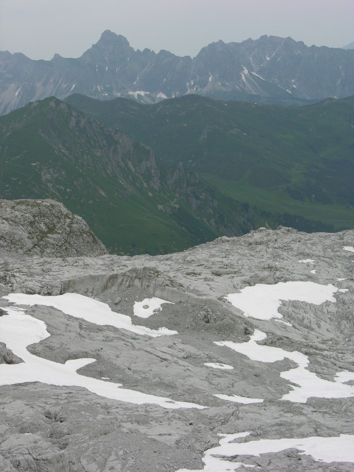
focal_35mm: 70
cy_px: 236
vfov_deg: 27.8
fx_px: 954
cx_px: 177
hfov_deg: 21.0
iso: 50
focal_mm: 17.8
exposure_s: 1/250
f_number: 5.9
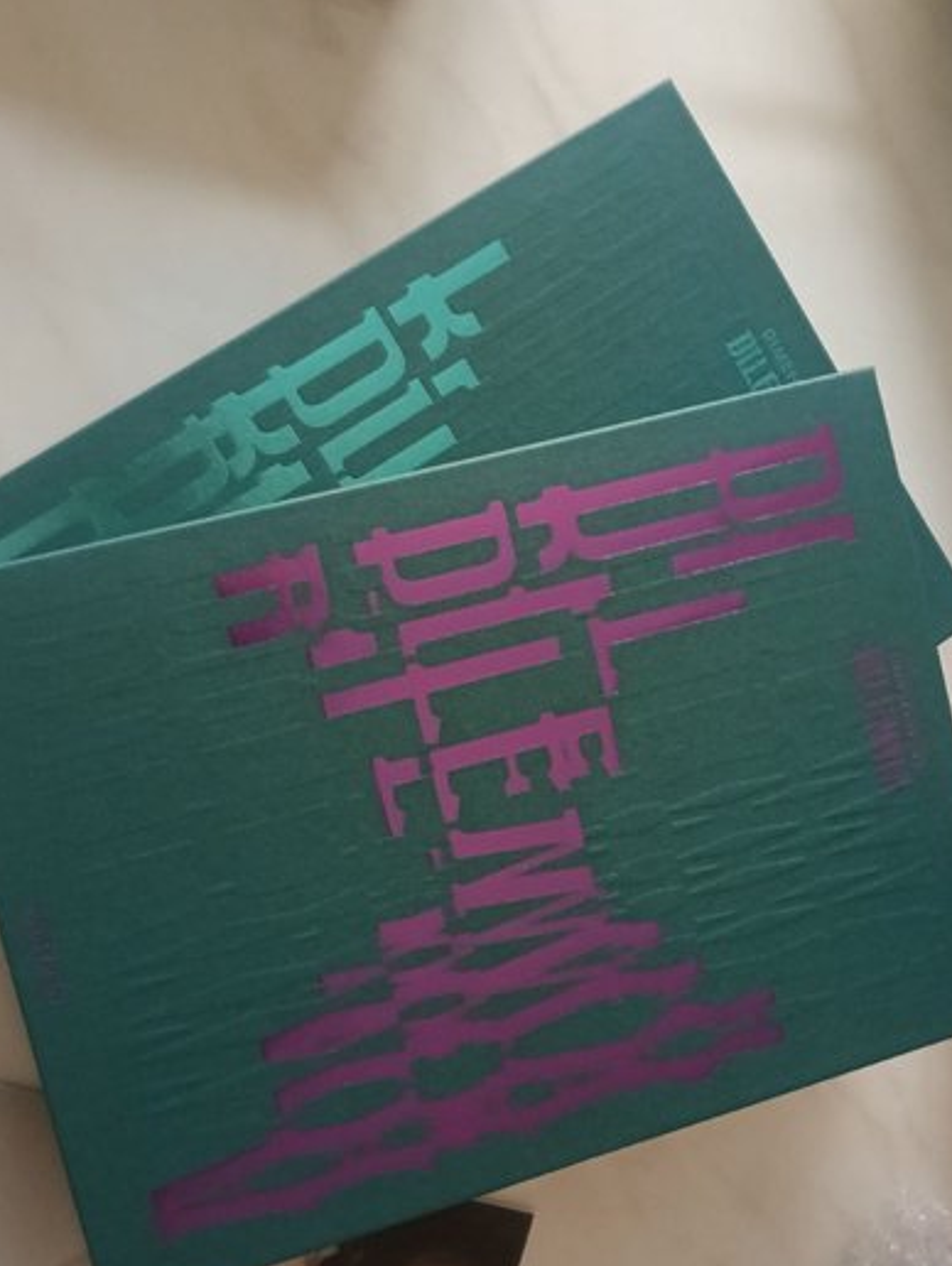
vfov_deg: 56.8
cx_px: 481
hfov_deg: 44.2
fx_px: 1171
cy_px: 646
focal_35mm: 32
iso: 1250
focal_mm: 3.98
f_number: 1.8
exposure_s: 1/15
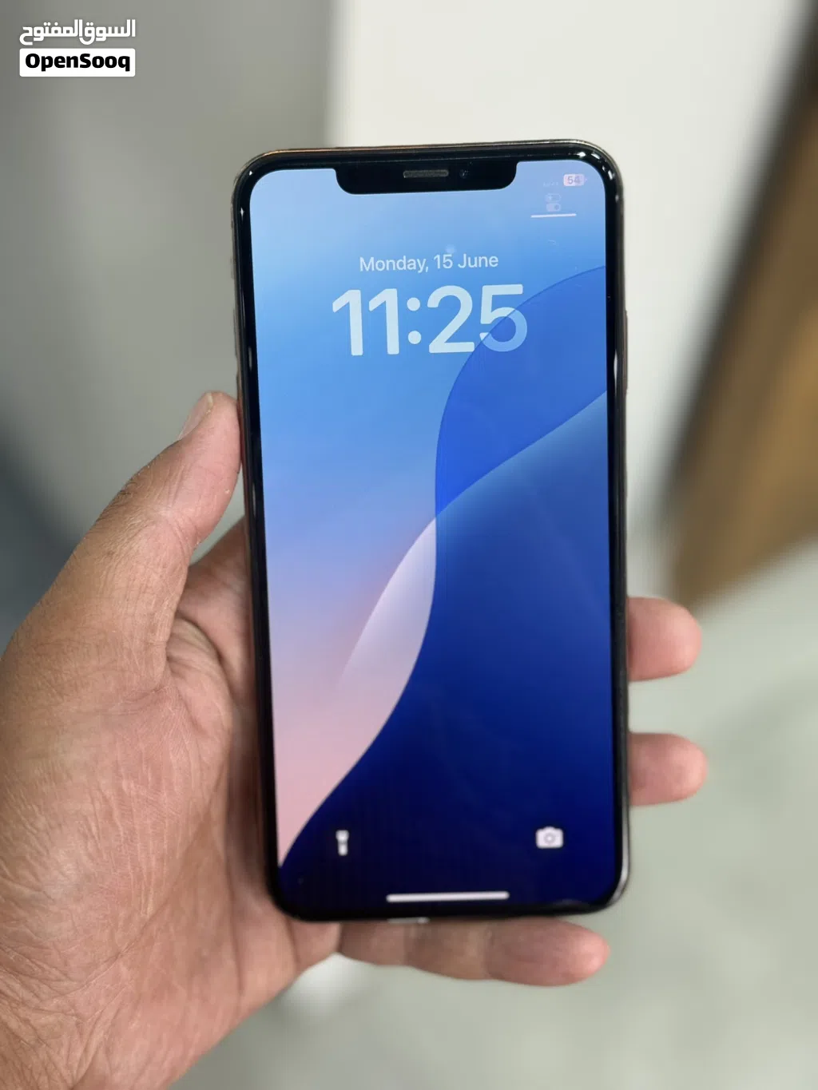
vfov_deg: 39.7
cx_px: 409
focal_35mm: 48
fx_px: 1512
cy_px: 545
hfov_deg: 30.3
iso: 64
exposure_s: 1/172
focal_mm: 6.76
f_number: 1.78
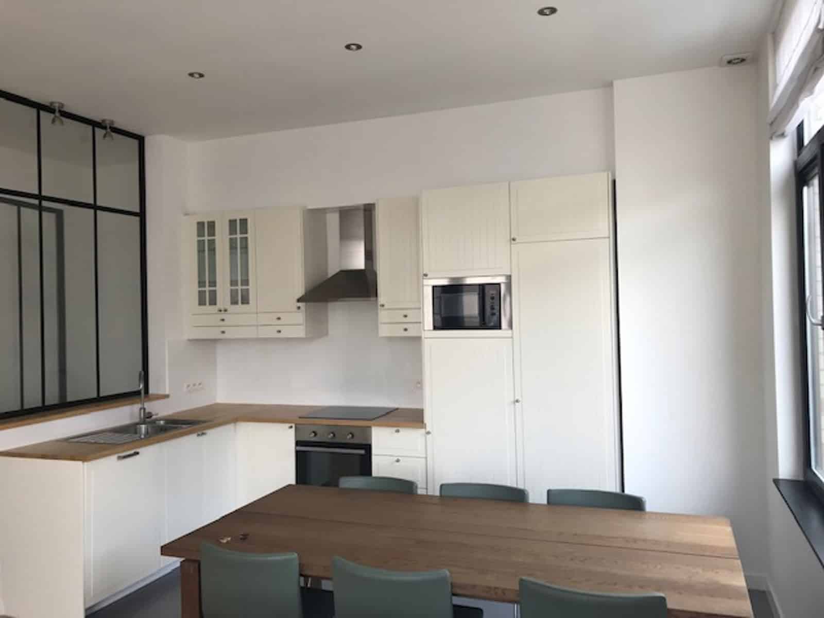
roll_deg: +1.8
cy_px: 309
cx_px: 412
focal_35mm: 28
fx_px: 667
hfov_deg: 63.4
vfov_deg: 49.7
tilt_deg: +0.0
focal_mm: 3.99
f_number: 1.8
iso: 25
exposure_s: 1/100
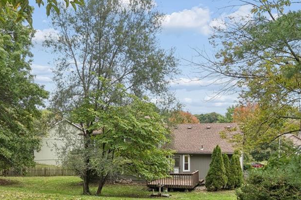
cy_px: 156
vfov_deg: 32.6
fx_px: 334
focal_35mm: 40
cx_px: 144
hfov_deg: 48.5
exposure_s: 1/60
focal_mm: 16
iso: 100
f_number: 5.6
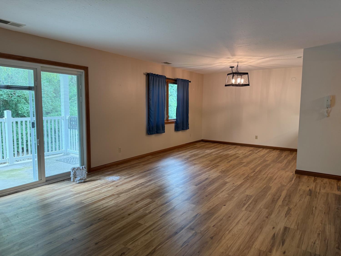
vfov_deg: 56.8
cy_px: 128
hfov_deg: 71.6
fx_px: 236
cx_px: 170
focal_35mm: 24
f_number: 1.78
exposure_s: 1/120
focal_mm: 6.76
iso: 250
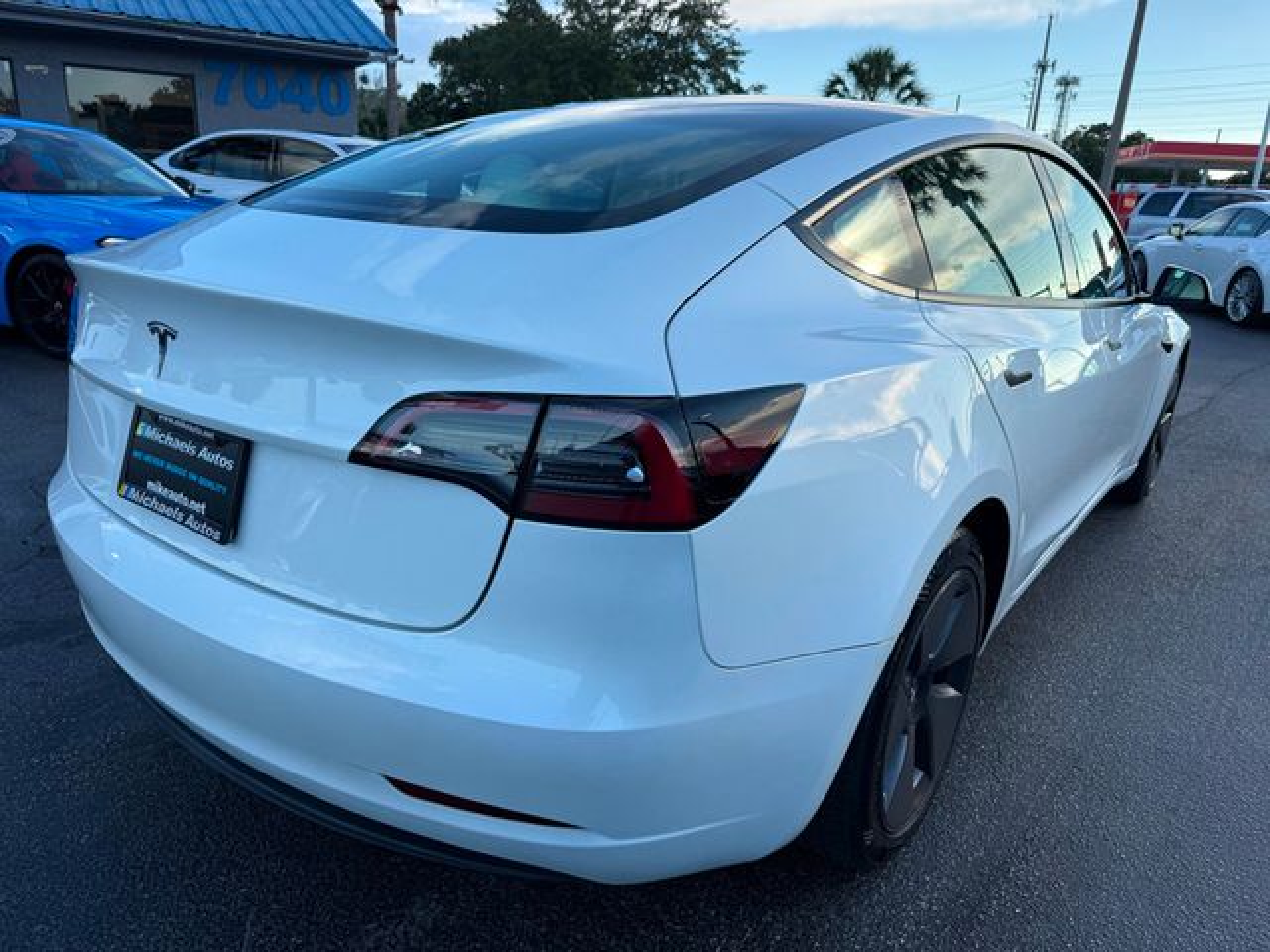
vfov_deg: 56.8
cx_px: 635
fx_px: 881
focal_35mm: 24
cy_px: 476
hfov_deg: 71.6
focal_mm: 6.76
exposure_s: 1/1493
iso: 80
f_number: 1.78
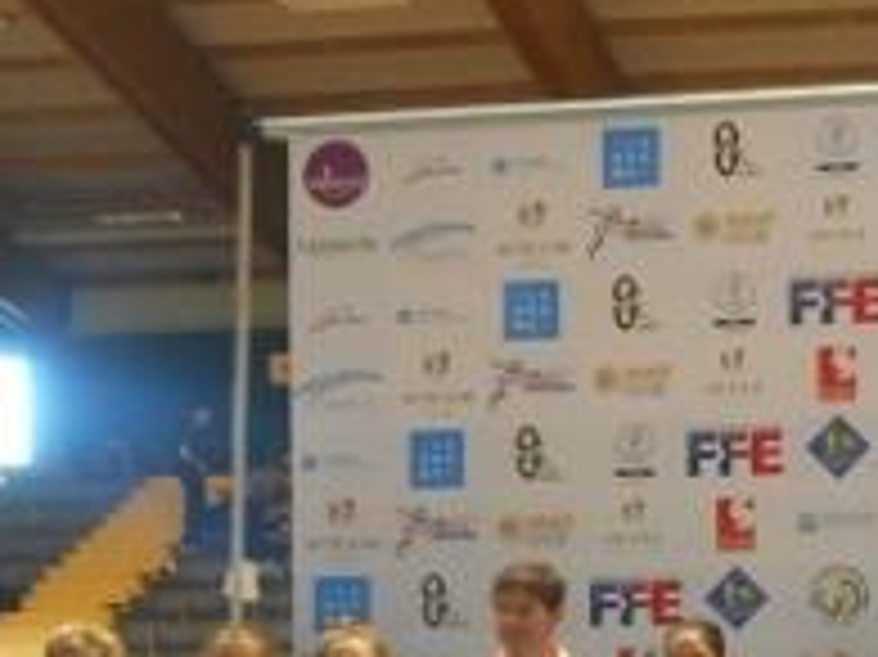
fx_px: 2535
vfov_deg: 14.4
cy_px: 745
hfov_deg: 19.1
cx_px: 873
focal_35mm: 100
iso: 640
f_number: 4.5
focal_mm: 6.9
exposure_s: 1/30
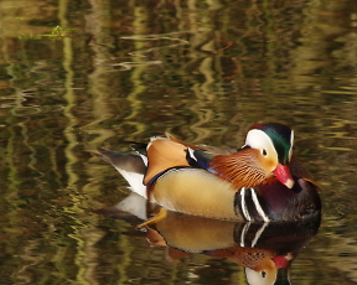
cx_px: 171
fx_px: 6494
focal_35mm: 615
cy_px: 181
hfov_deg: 3.1
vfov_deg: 2.5
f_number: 16
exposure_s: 1/320
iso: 1600
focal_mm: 210
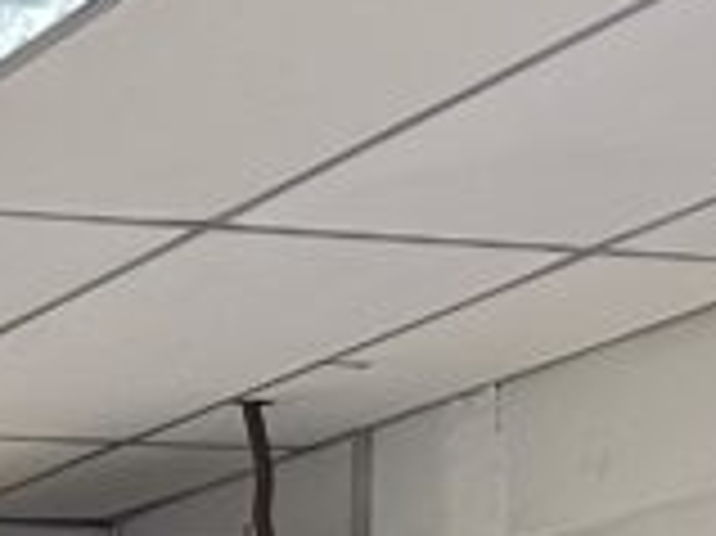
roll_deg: -1.2
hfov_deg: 10.2
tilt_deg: -1.1
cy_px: 1347
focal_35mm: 155
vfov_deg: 8.6
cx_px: -1270
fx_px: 3204
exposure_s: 1/50
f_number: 1.78
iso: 250
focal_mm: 6.86
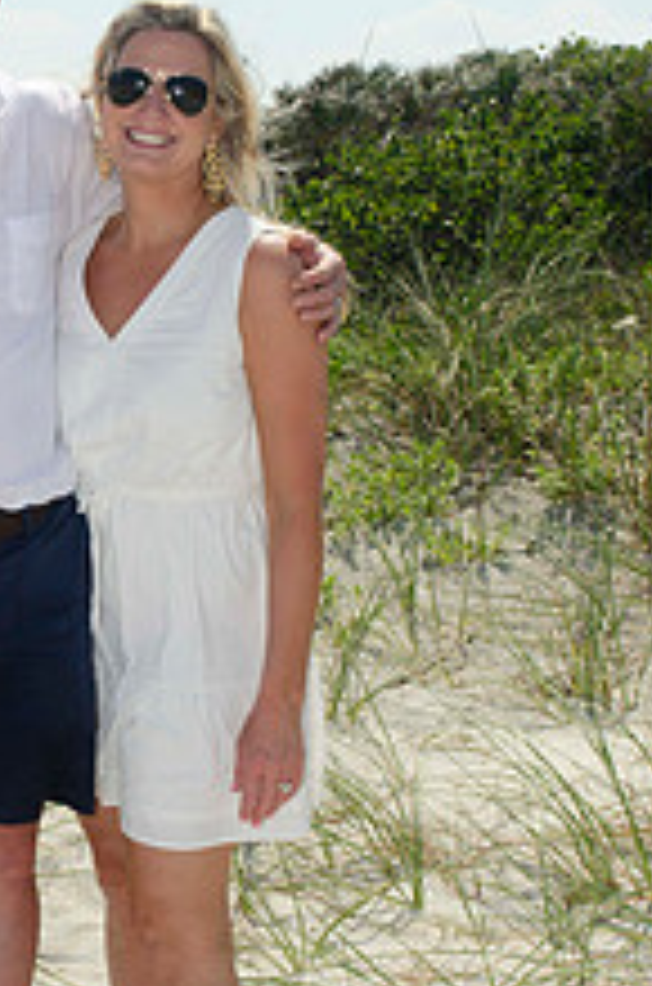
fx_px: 2102
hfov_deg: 17.3
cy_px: 554
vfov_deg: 26.4
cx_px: 9
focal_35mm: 77
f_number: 9
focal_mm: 25
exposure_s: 1/250
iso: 100
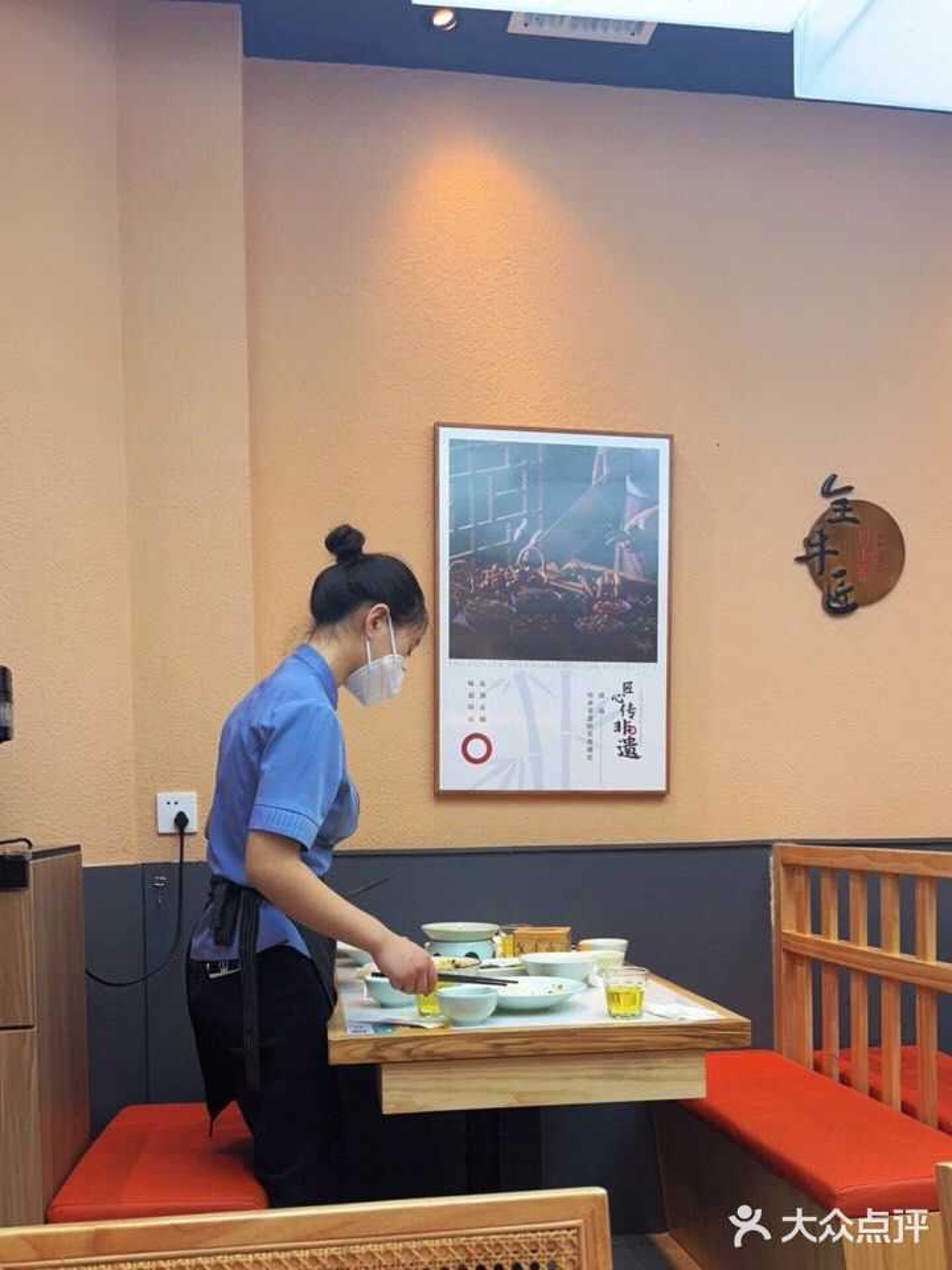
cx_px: 476
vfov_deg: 22.3
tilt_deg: -1.2
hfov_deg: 16.8
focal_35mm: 88
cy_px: 635
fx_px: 3227
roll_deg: +0.9
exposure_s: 1/100
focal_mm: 5.1
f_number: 1.6
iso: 64
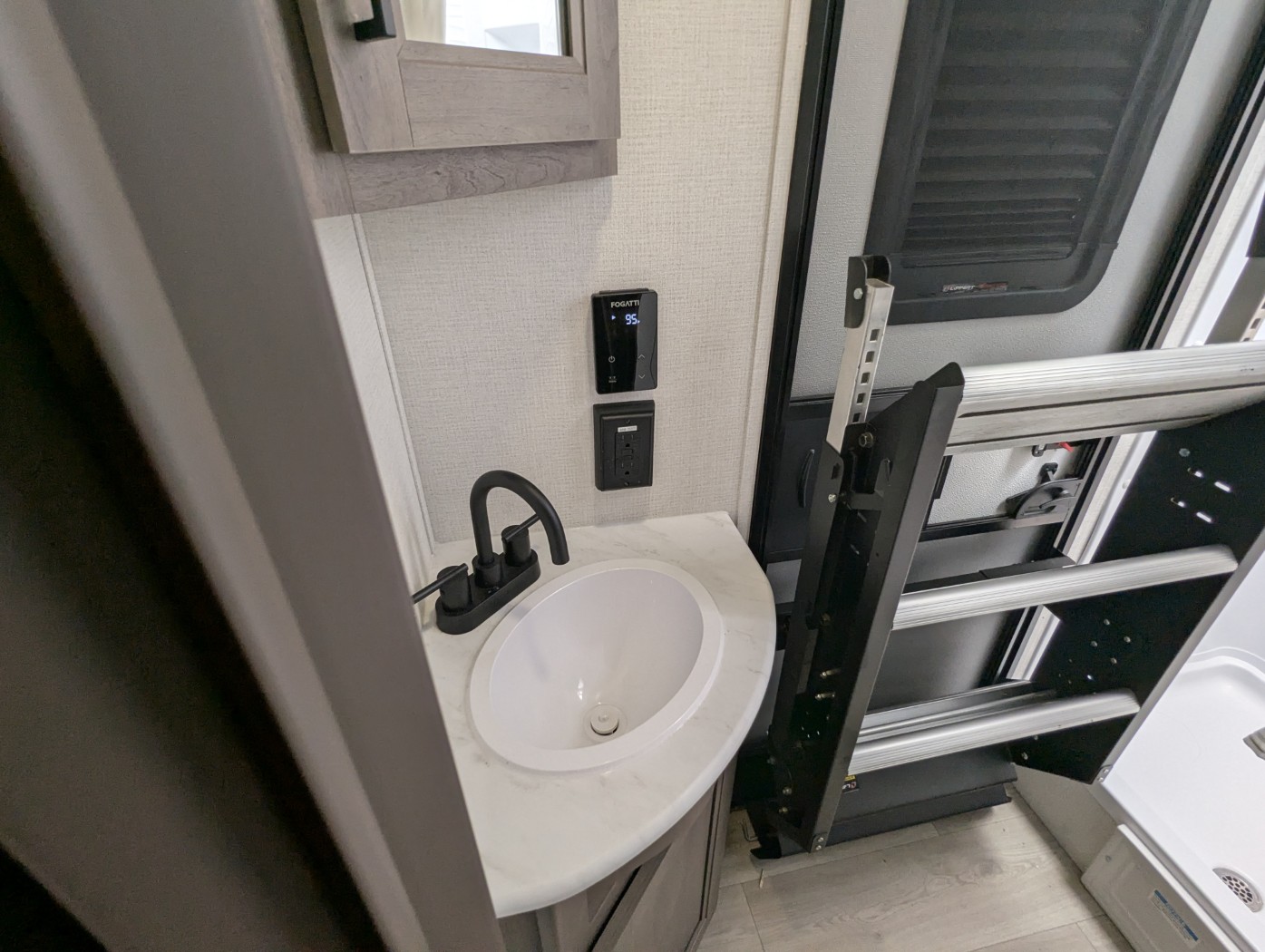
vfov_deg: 78.2
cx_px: 632
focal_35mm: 16
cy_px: 476
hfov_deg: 94.4
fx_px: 585
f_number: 2.2
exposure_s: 1/179
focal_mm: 2.35
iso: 157
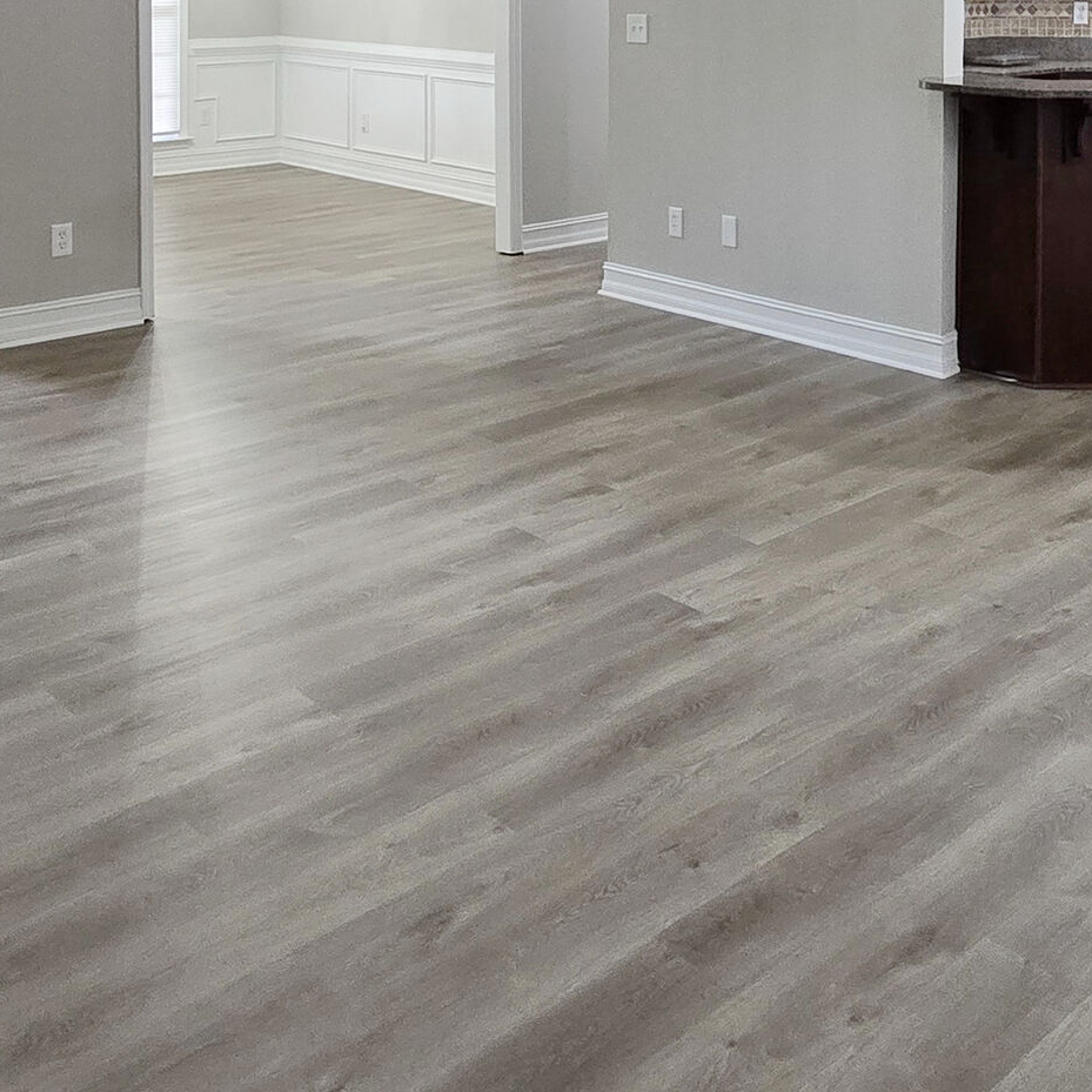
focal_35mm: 38
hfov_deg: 43.3
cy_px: -36
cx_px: 712
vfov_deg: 38.2
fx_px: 1356
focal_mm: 2.2
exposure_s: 1/60
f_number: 2.2
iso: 200
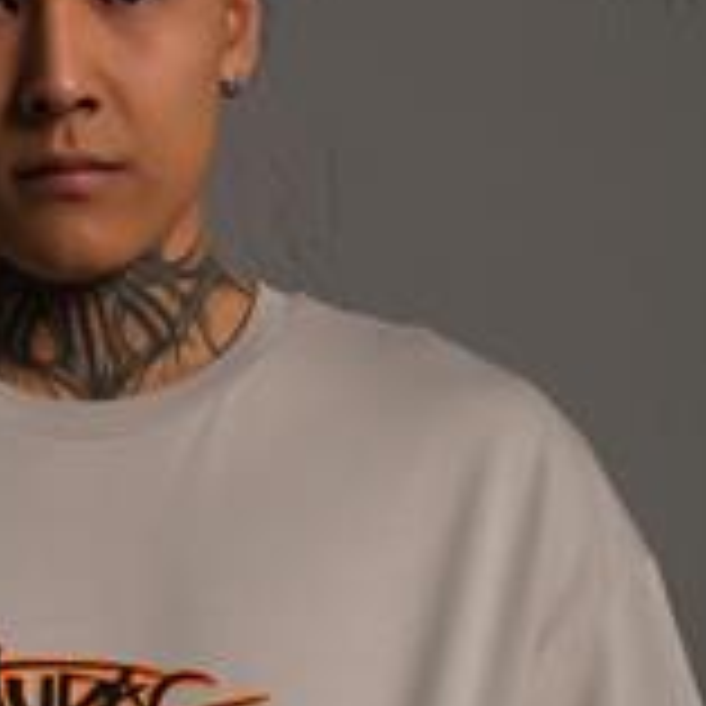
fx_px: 2561
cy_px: 744
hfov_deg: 15.6
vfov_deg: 15.3
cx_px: 103
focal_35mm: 111
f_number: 5
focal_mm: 23.3
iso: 160
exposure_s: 1/160
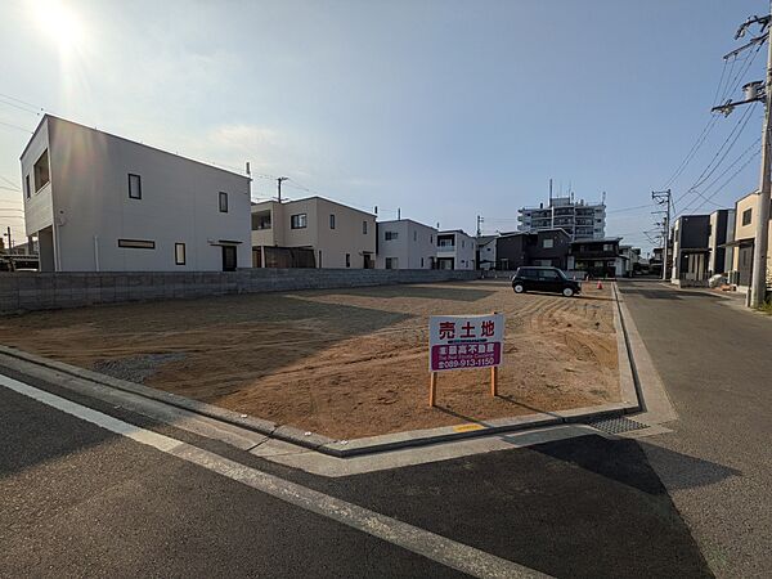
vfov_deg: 85.7
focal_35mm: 14
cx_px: 386
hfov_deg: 102.1
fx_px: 312
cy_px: 290
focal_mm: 1.83
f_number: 2.2
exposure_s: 1/8772
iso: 54
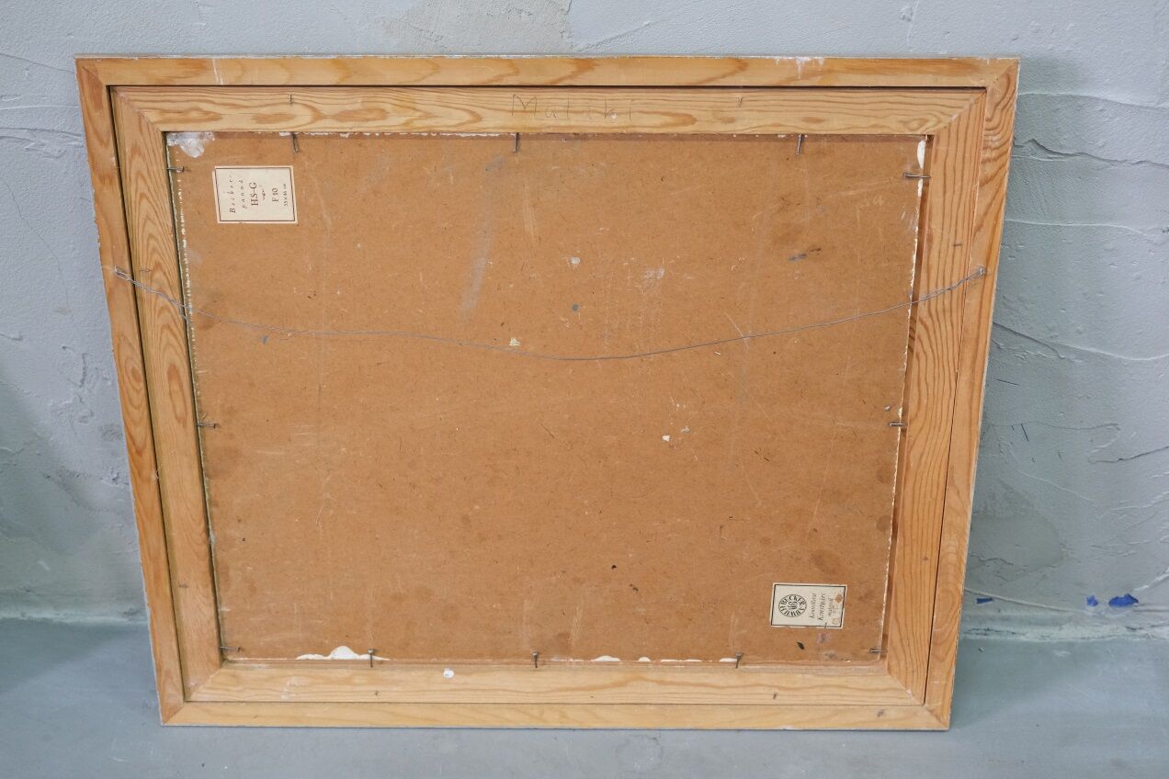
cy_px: 390
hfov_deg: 42.7
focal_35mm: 46
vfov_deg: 29.2
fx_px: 1494
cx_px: 584
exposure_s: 1/45
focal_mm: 30.8
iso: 2500
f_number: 4
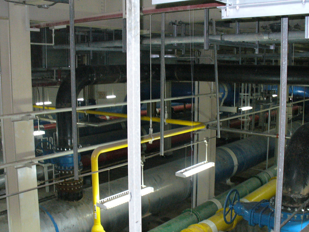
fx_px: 357
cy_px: 116
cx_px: 154
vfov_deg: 36.0
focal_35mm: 40
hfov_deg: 46.8
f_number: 2.8
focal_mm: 6.1
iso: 400
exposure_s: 1/30
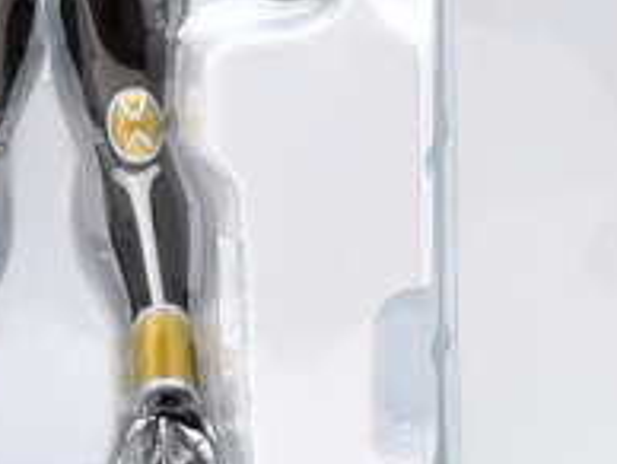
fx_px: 3034
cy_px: -79
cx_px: 398
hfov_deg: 11.6
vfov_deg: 8.7
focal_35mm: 170
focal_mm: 11.8
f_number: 6.3
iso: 80
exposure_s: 1/1.6
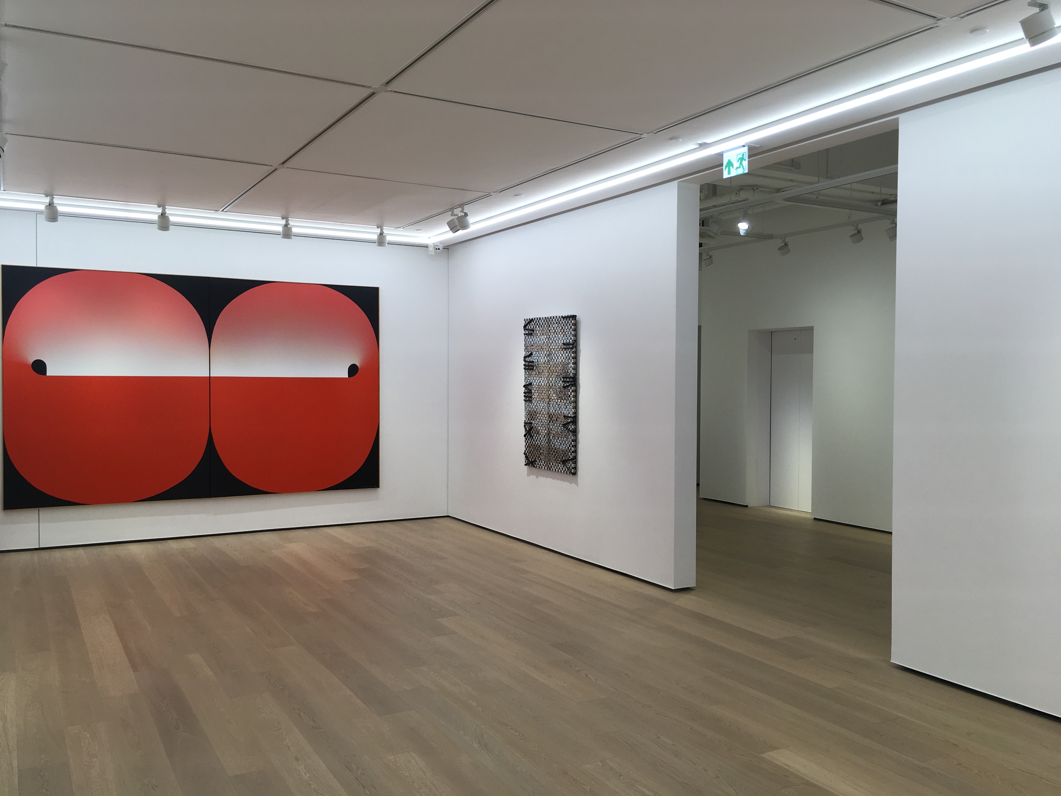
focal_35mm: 29
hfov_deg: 61.7
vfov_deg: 48.2
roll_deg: +0.0
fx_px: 889
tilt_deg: -2.3
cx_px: 530
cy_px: 398
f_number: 2.2
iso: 25
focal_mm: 4.15
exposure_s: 1/100
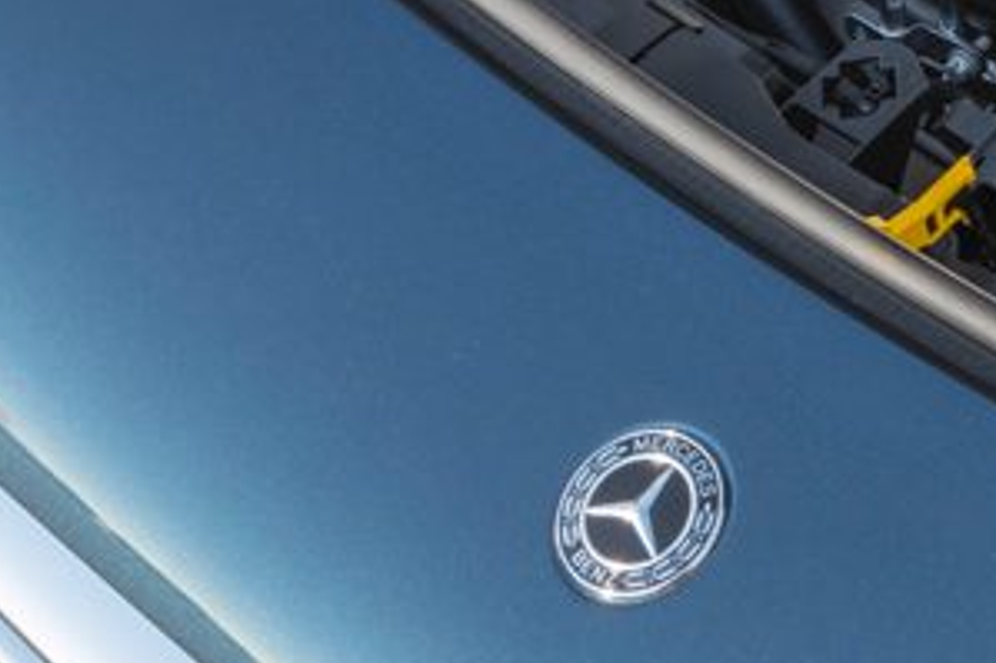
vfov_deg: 5.7
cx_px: 1939
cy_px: -260
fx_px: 6664
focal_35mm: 241
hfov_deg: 8.2
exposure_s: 1/13
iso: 100
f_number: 16
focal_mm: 48
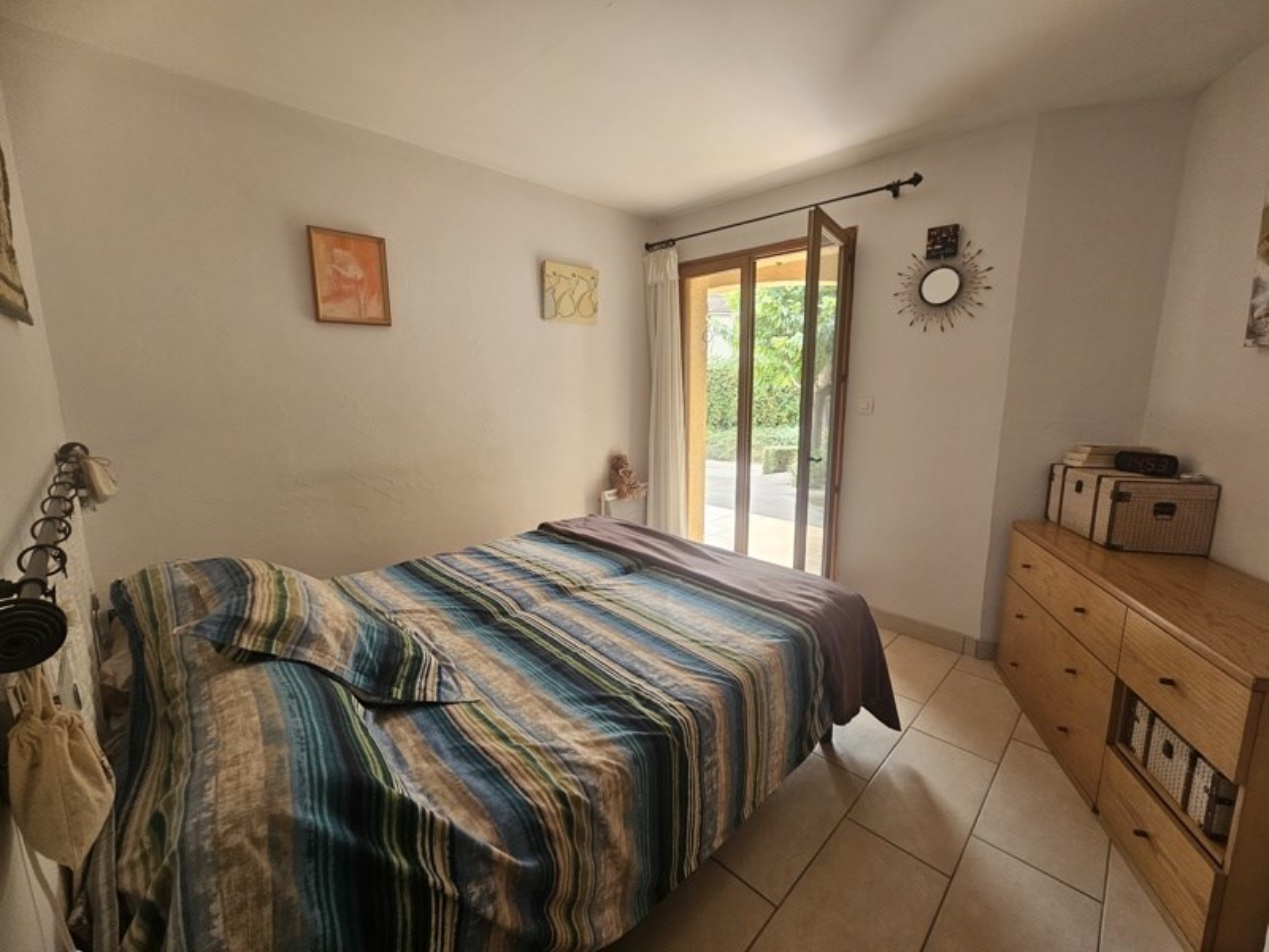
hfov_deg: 106.2
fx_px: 477
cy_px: 476
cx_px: 634
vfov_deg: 89.9
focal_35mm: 13
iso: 80
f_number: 2.2
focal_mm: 2.2
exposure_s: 1/50
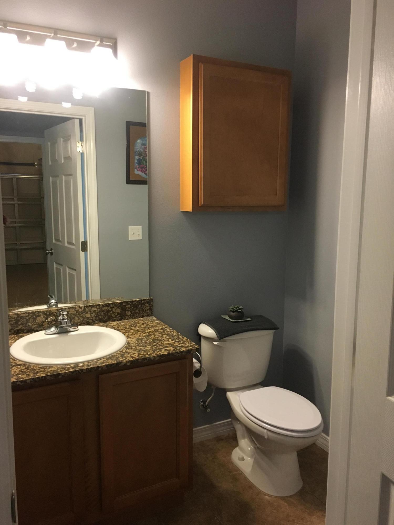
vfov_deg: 61.7
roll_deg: +0.0
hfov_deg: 48.2
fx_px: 440
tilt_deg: -8.5
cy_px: 262
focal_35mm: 29
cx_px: 197
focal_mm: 4.15
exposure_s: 1/30
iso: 160
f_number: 2.2
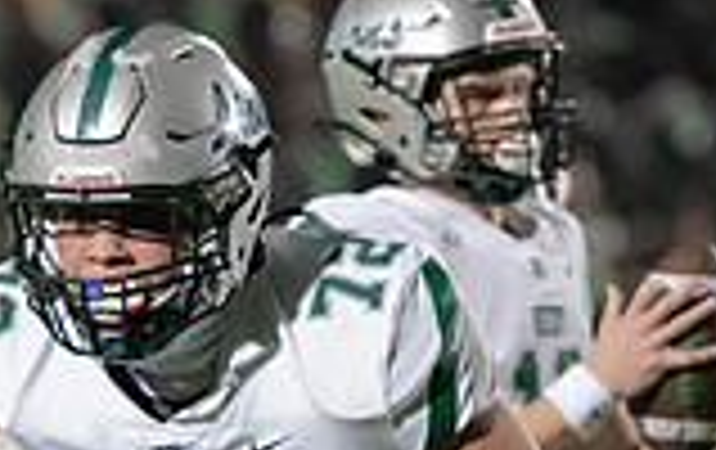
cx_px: 450
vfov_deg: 0.9
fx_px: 27387
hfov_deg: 1.5
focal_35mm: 1401
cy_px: 656
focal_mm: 200
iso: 3200
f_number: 2.8
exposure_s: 1/1250
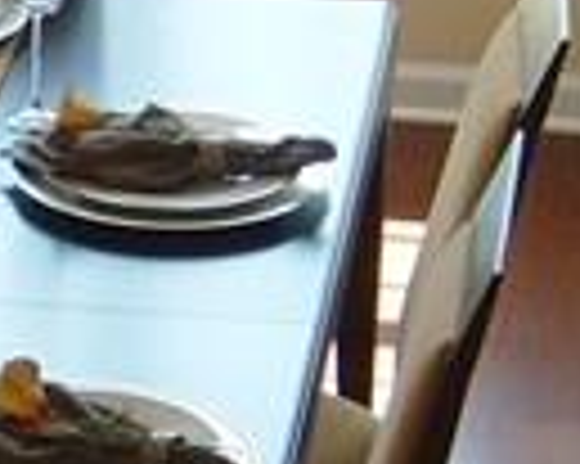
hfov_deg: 7.1
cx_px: -22
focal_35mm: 271
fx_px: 4648
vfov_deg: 5.7
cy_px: 288
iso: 80
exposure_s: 1/180
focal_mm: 5.8
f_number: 2.8
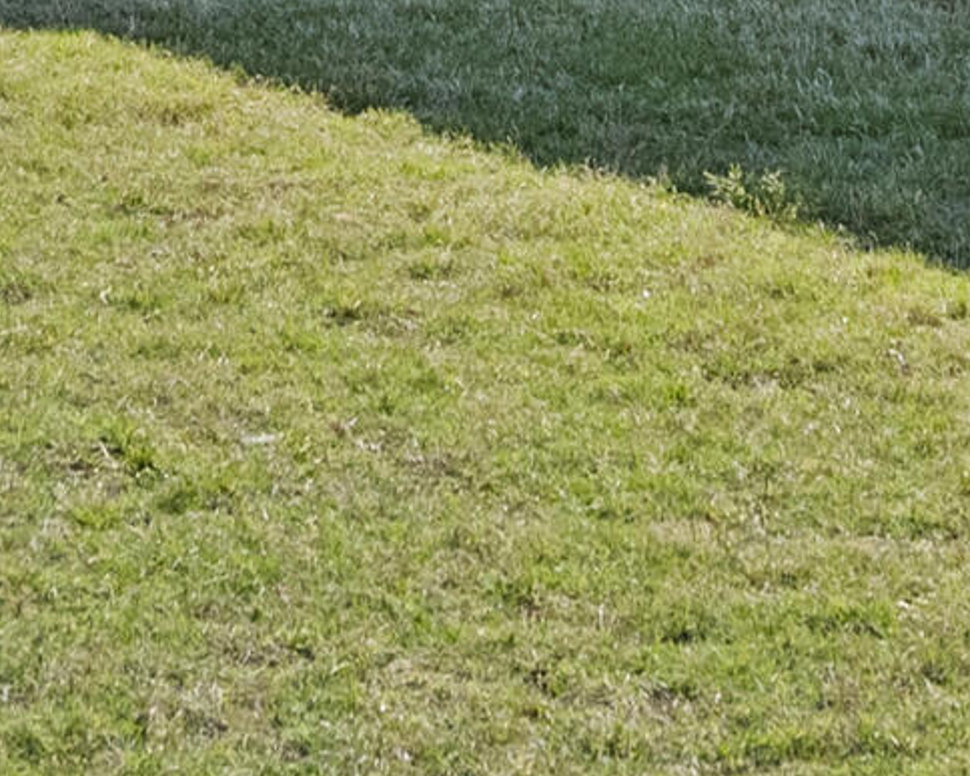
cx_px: 238
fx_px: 5166
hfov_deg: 10.7
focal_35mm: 180
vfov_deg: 8.1
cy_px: -837
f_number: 9
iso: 800
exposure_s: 1/800
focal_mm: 32
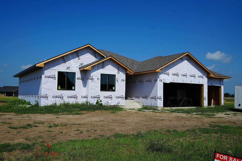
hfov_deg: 57.2
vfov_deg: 40.0
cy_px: 80
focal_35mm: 33
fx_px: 222
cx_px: 121
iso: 400
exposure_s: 1/2000
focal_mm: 33
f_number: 8
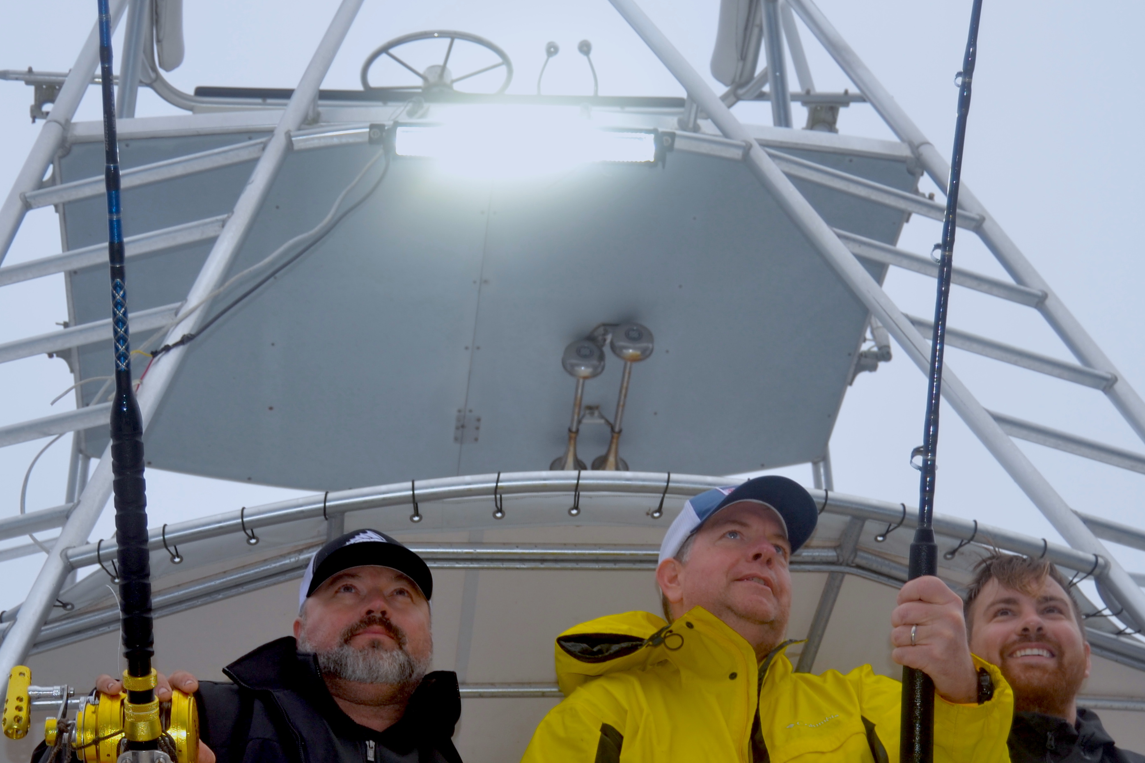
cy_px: 587
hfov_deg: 26.3
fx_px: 2443
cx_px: 441
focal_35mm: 77
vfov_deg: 17.6
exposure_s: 1/200
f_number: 5
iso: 100
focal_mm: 31
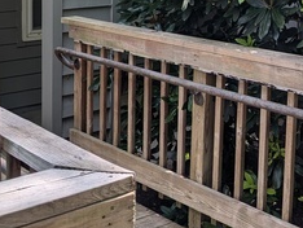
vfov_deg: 21.1
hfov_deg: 28.1
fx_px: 596
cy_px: 16
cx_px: 78
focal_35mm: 68
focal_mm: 6.81
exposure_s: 1/694
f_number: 1.85
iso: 53
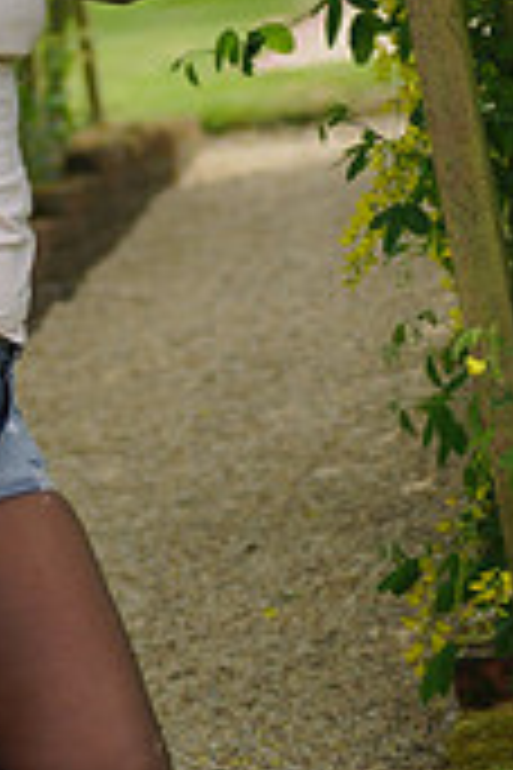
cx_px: -153
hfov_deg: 4.6
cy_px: -198
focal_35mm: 295
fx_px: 6312
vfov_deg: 6.9
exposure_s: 1/640
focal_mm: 75
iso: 125
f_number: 4
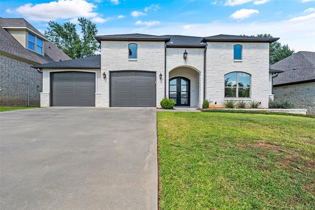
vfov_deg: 67.3
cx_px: 158
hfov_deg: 90.0
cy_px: 105
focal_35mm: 18
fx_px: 157
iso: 800
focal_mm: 18
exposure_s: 1/640
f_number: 8
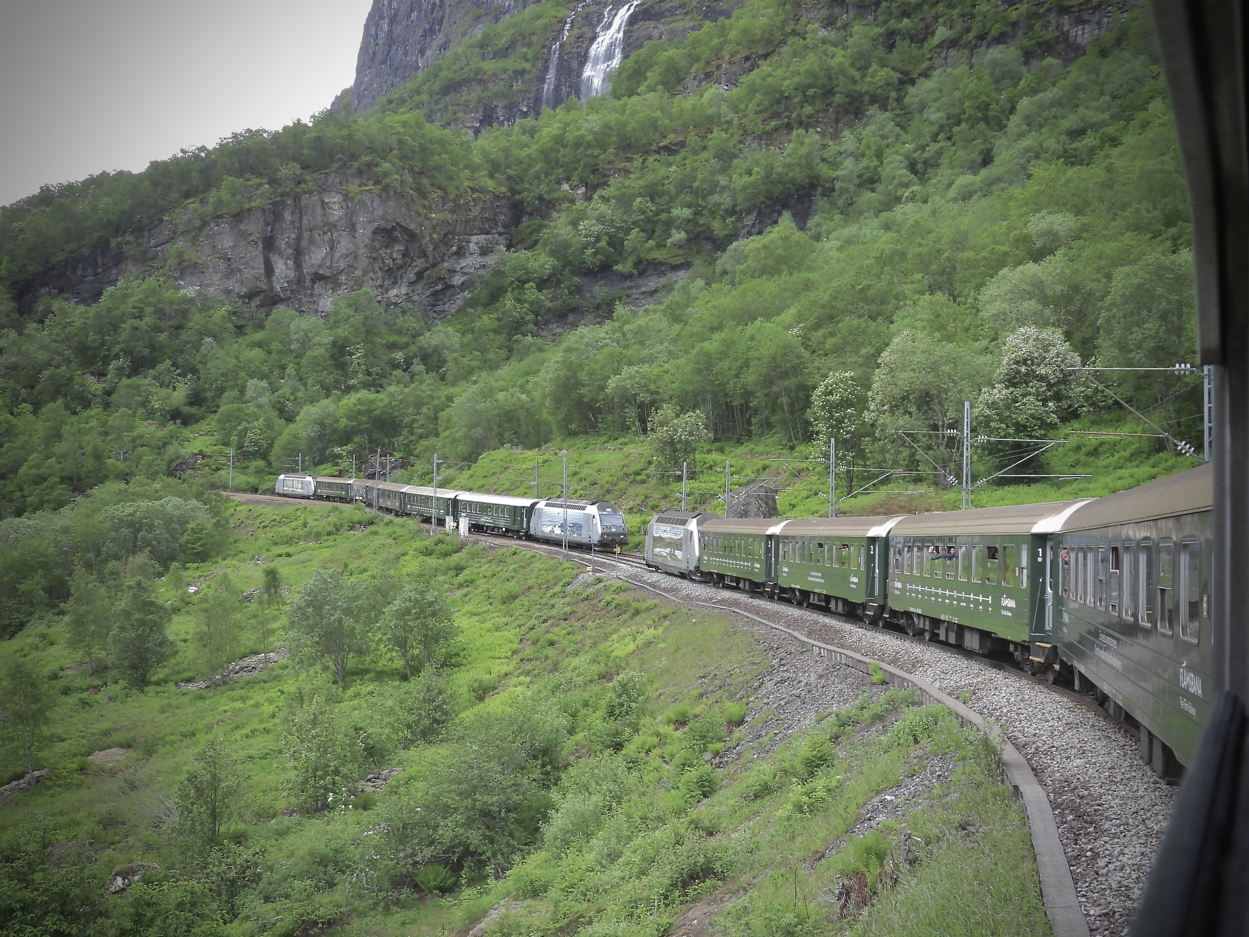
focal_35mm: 43
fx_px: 1551
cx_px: 624
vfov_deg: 33.6
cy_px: 468
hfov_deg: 43.9
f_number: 3.2
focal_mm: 7.7
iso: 280
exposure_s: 1/125
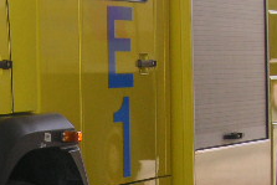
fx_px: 1309
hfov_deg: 11.7
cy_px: 109
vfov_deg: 8.1
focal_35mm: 170
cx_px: -104
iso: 50
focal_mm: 9.4
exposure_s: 1/90
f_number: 3.7
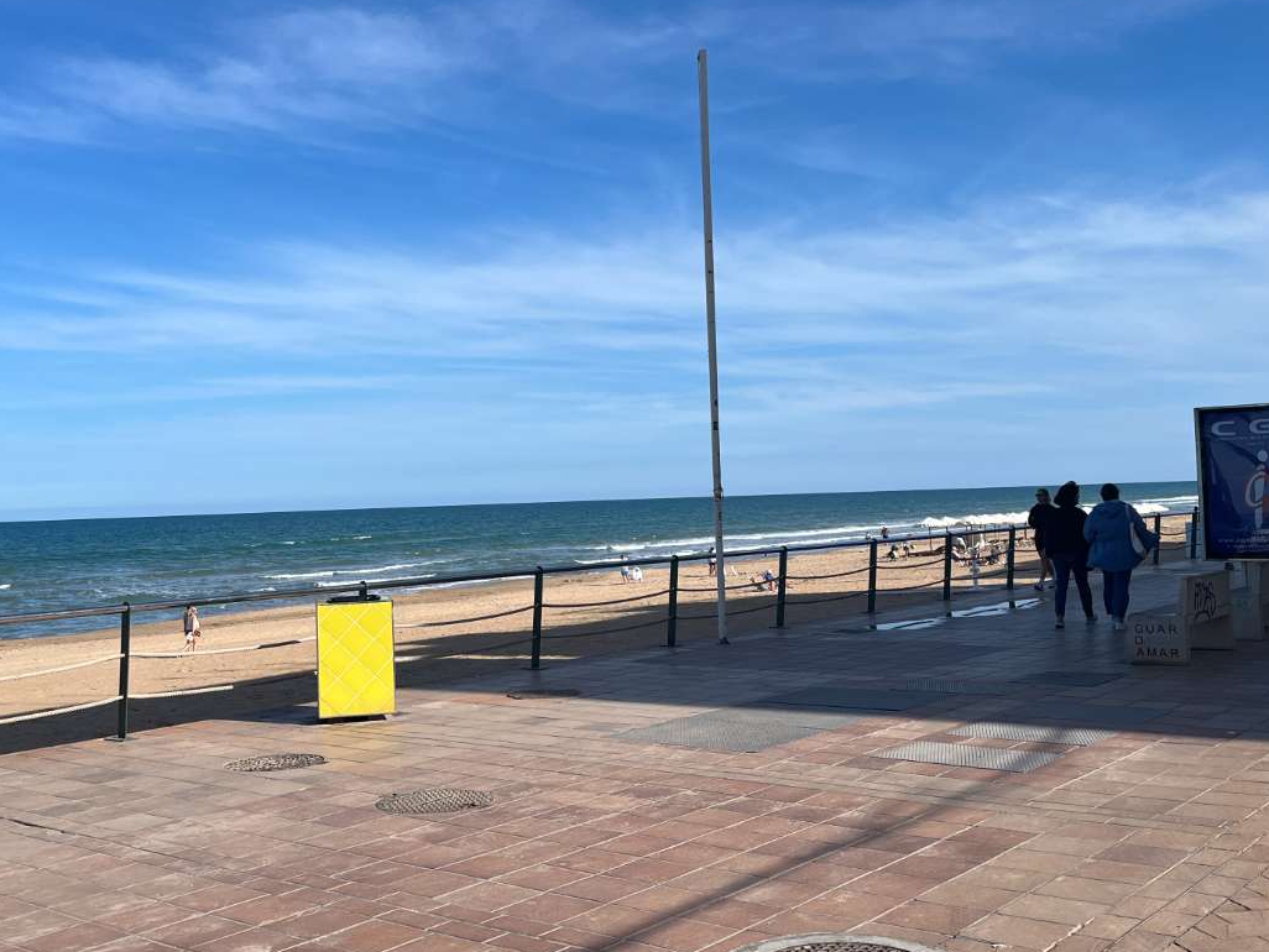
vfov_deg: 37.7
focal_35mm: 38
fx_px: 1393
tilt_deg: +1.6
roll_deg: +2.6
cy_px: 425
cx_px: 548
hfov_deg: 48.8
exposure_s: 1/3135
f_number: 1.6
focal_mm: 5.1
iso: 50
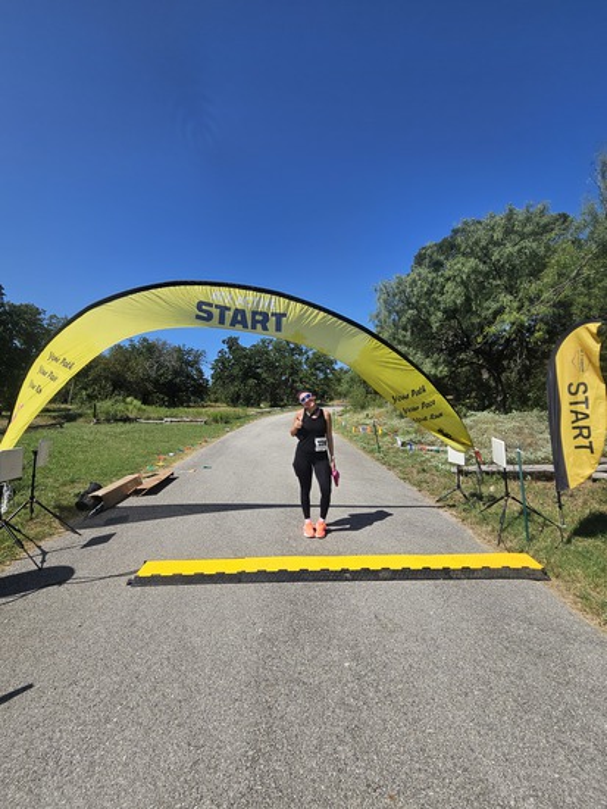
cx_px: 304
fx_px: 304
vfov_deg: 106.2
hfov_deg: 90.0
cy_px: 404
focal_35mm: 13
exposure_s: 1/2782
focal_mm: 2.2
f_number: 2.2
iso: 50
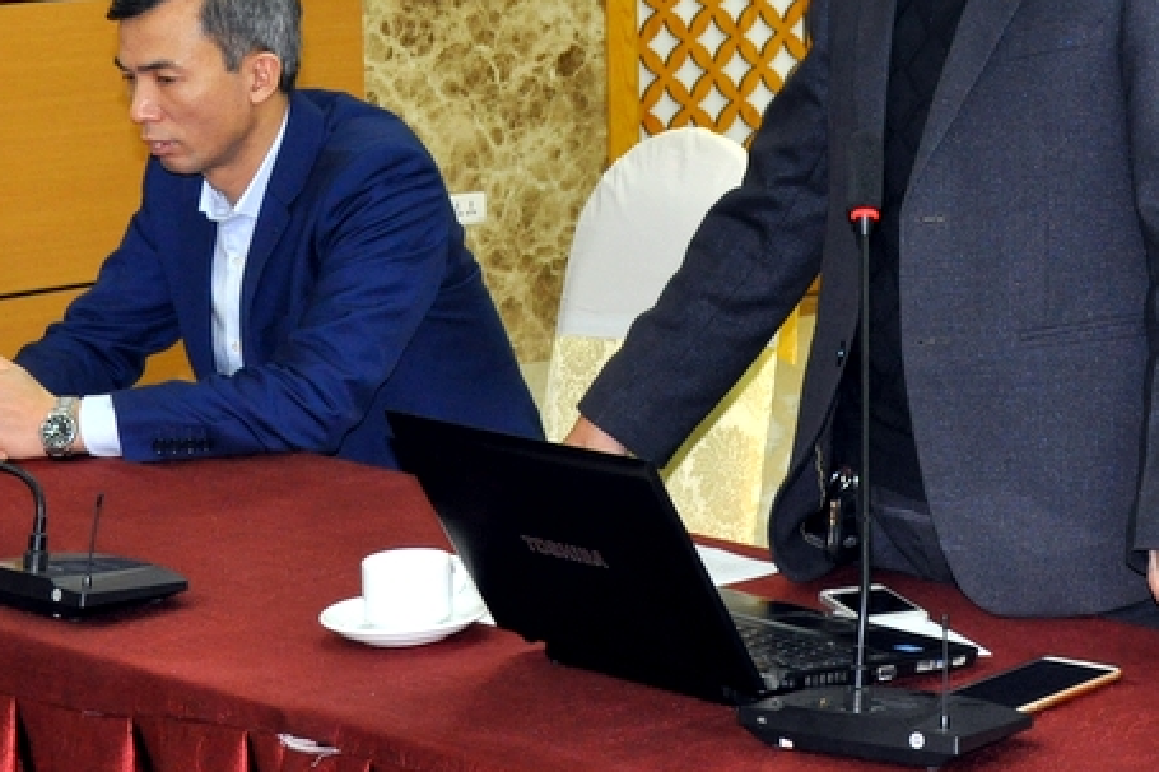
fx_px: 3476
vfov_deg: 12.5
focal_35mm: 108
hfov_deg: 18.8
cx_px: 858
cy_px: -10
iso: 800
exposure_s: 1/60
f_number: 4.2
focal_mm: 32
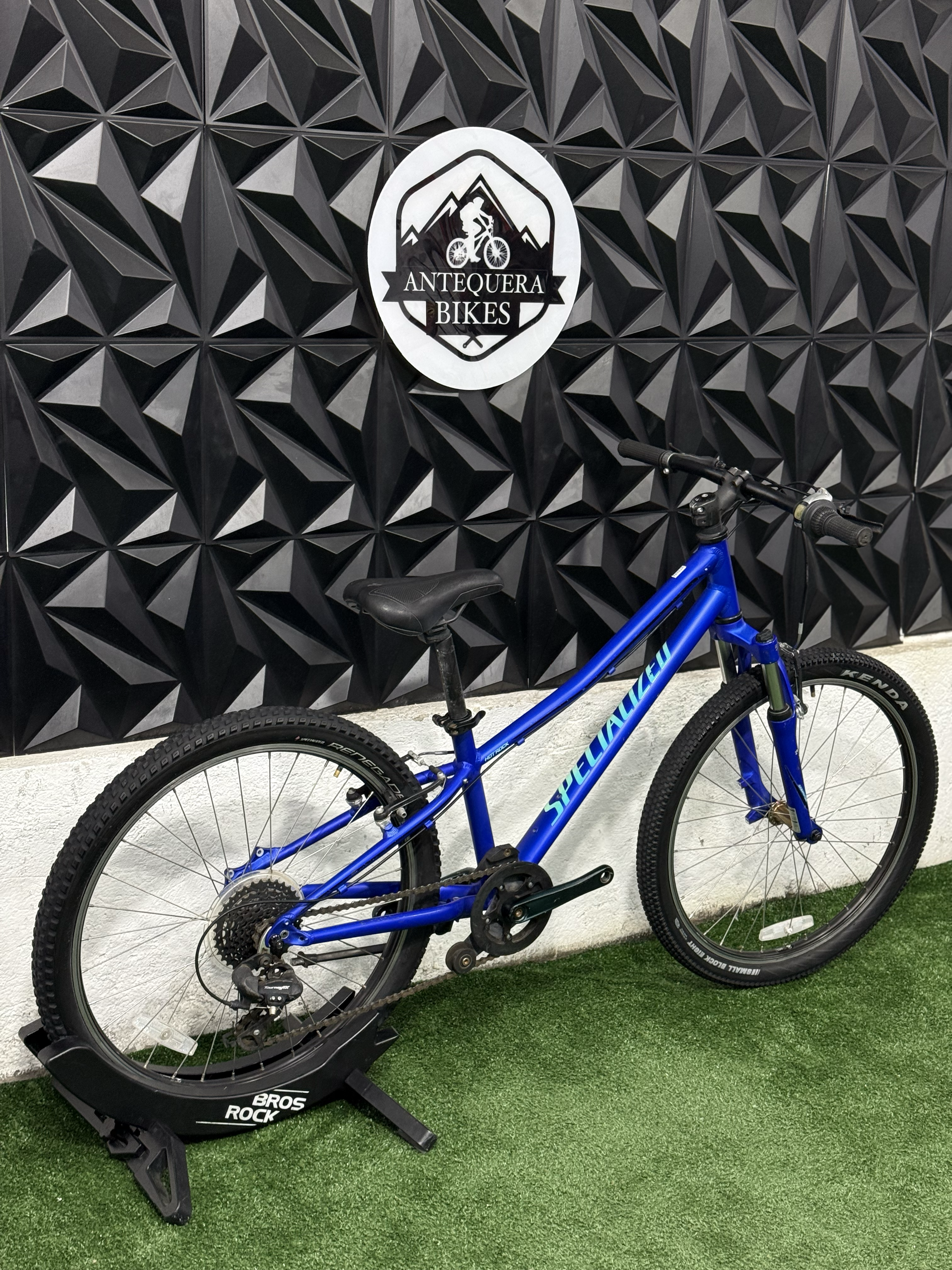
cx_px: 476
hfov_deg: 30.3
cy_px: 635
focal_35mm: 48
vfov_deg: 39.7
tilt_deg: -12.8
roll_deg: -2.9
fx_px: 1760
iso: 200
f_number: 1.78
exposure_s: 1/60
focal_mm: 6.76
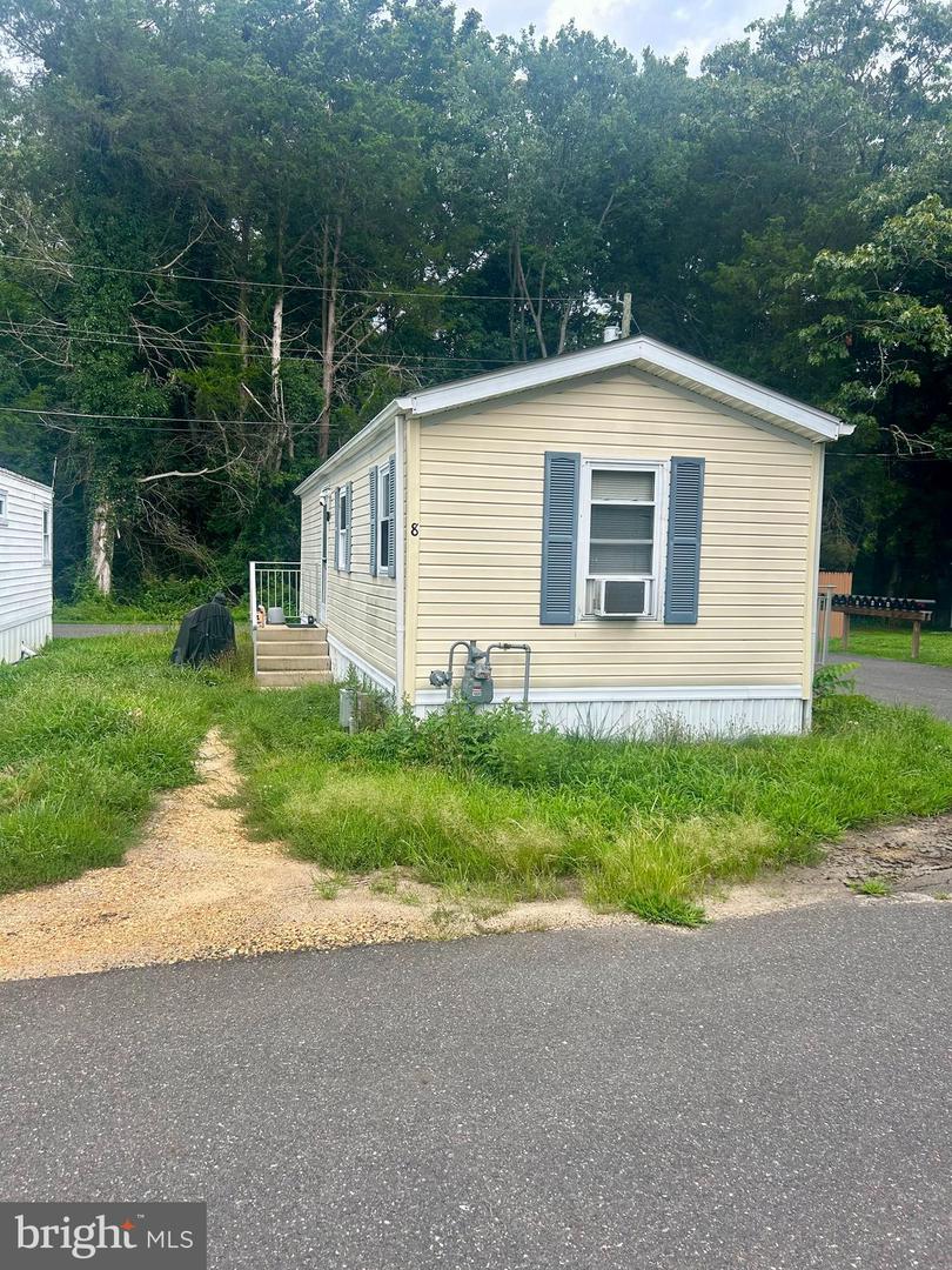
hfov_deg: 53.1
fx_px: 953
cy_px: 635
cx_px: 476
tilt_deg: -5.2
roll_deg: -1.7
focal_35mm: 26
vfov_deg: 67.3
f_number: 1.5
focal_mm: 5.7
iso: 50
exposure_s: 1/597
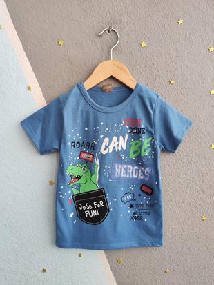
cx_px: 107
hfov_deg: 56.8
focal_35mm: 24
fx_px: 198
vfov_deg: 71.6
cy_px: 142
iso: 345
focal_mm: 5.59
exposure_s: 1/87.9
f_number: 1.88
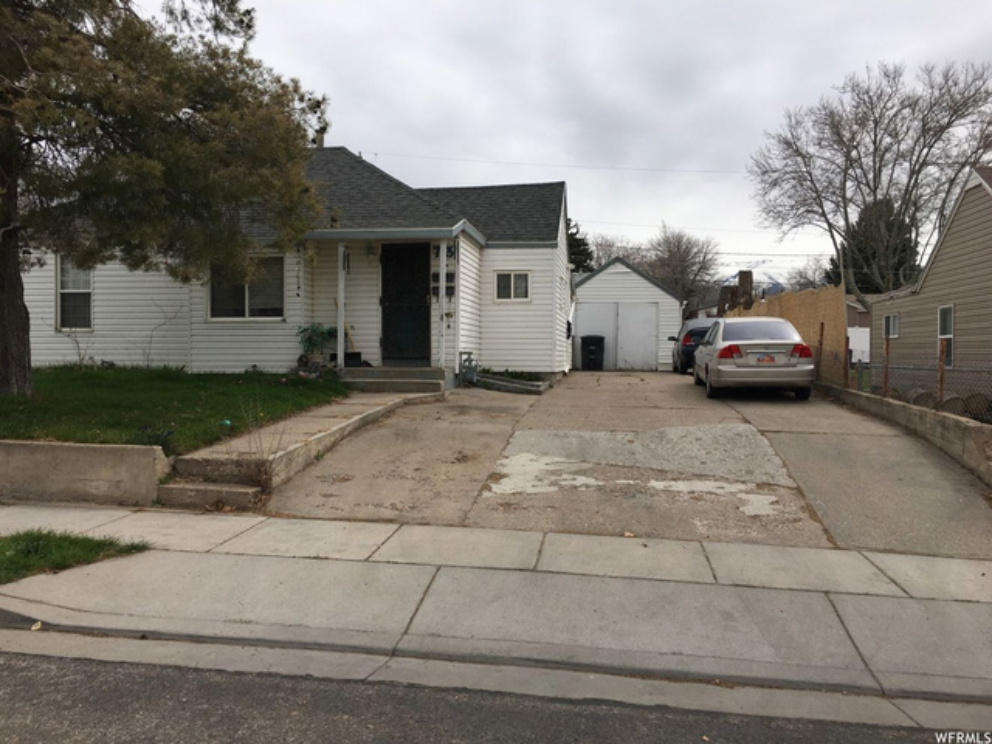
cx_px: 496
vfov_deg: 48.2
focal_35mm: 29
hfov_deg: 61.7
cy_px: 372
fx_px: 831
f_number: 2.2
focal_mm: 4.15
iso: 25
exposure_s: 1/1972
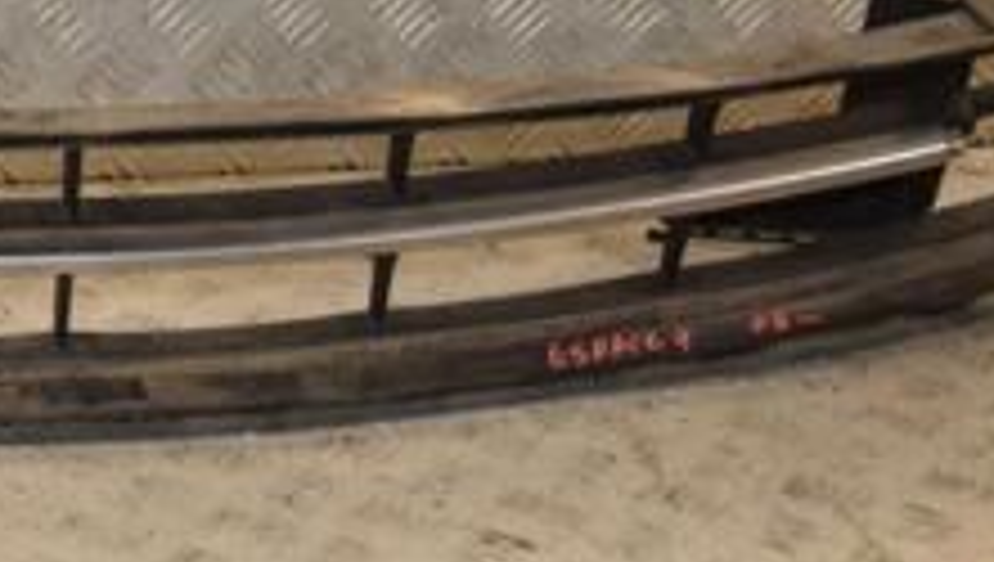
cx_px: -49
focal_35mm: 106
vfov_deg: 11.4
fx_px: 2809
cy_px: 171
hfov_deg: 19.4
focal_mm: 25
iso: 800
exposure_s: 1/200
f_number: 6.3
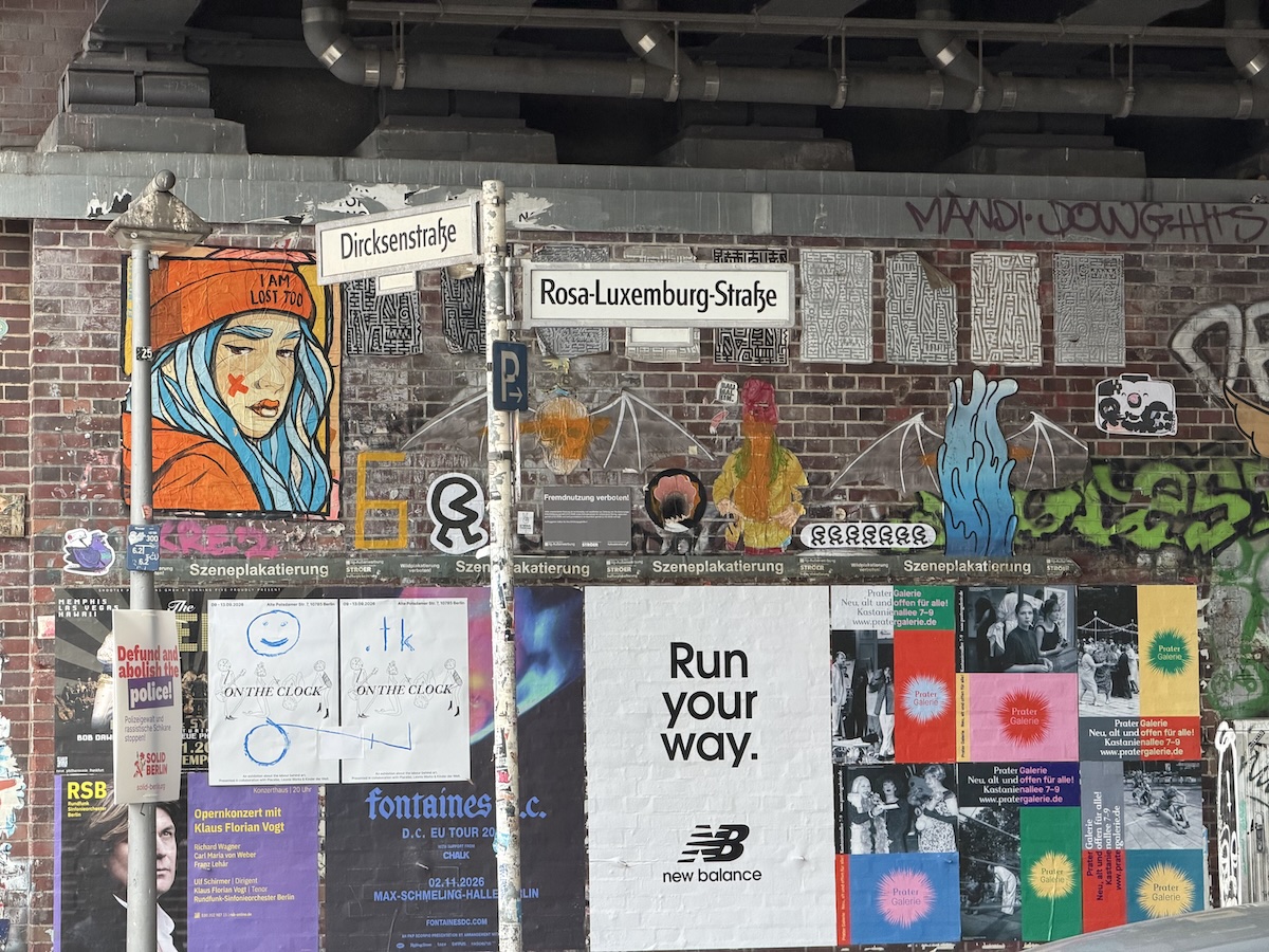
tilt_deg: +4.3
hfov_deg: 19.6
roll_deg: +0.8
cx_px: 634
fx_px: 3666
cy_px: 476
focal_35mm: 100
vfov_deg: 14.8
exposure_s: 1/121
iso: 200
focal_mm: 16.89
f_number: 2.8
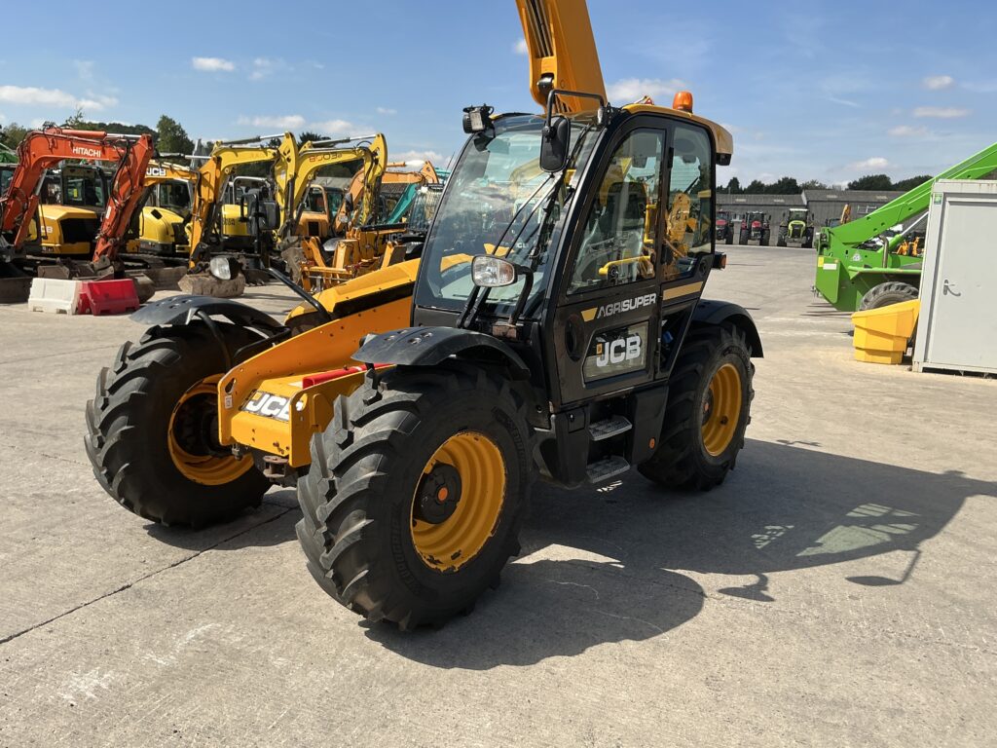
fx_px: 806
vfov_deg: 49.7
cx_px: 498
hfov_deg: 63.4
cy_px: 374
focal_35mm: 28
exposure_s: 1/1534
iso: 25
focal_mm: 3
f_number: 1.8
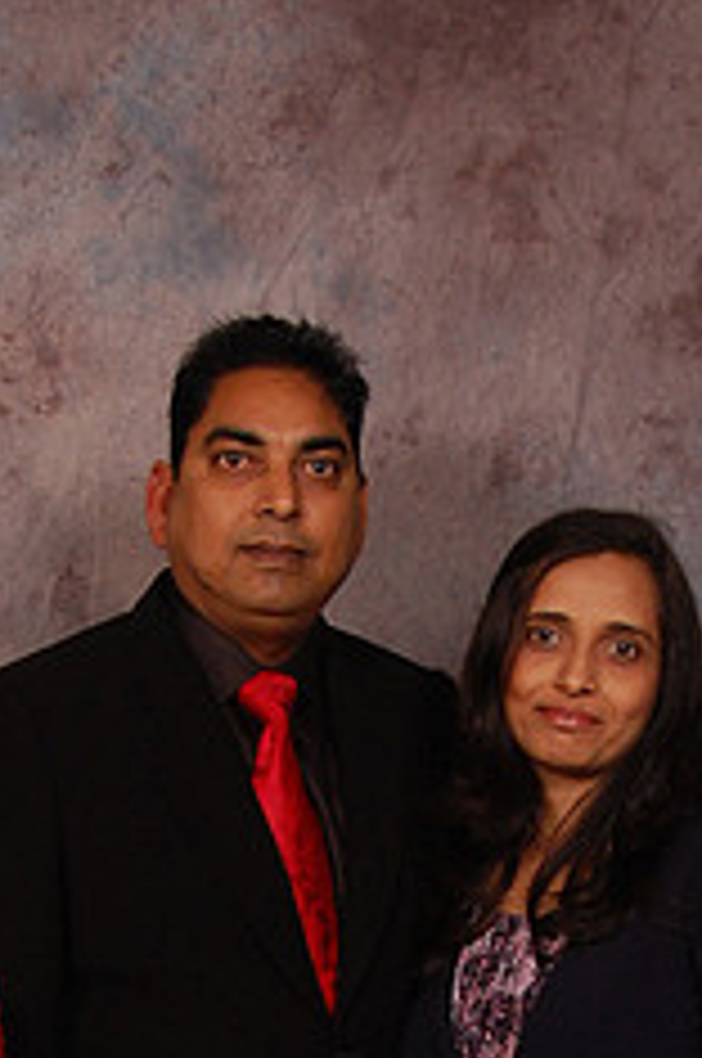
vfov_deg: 21.9
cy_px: 1112
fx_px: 2611
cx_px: 387
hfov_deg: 15.3
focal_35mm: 89
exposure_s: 1/200
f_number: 5.6
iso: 400
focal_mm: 24
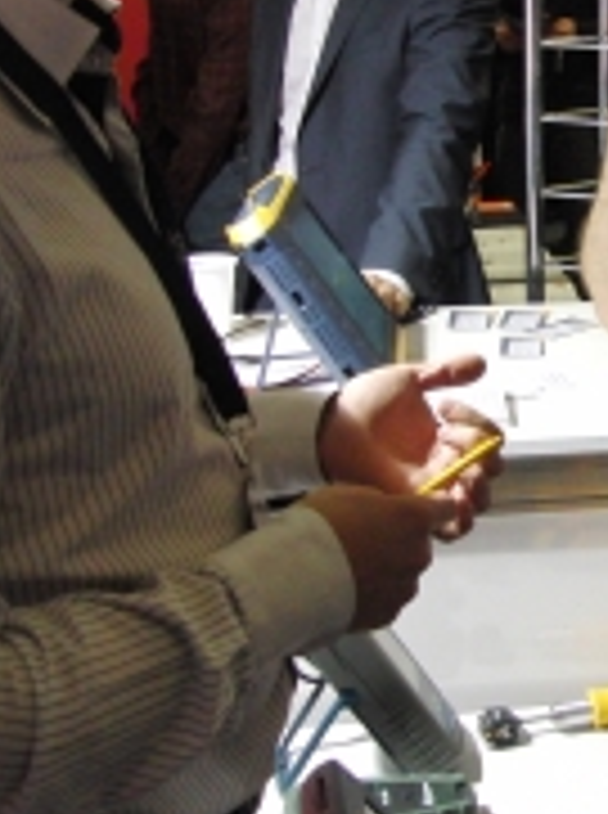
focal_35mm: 72
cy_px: 268
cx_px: 743
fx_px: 1692
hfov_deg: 19.1
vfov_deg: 26.9
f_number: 2.8
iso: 400
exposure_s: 1/40
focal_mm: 4.6
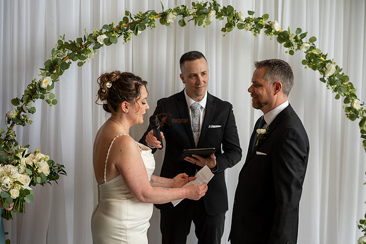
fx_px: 712
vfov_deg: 19.5
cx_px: 183
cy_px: 122
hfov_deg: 28.8
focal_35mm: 70
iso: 125
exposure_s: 1/160
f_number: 3.2
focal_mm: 70
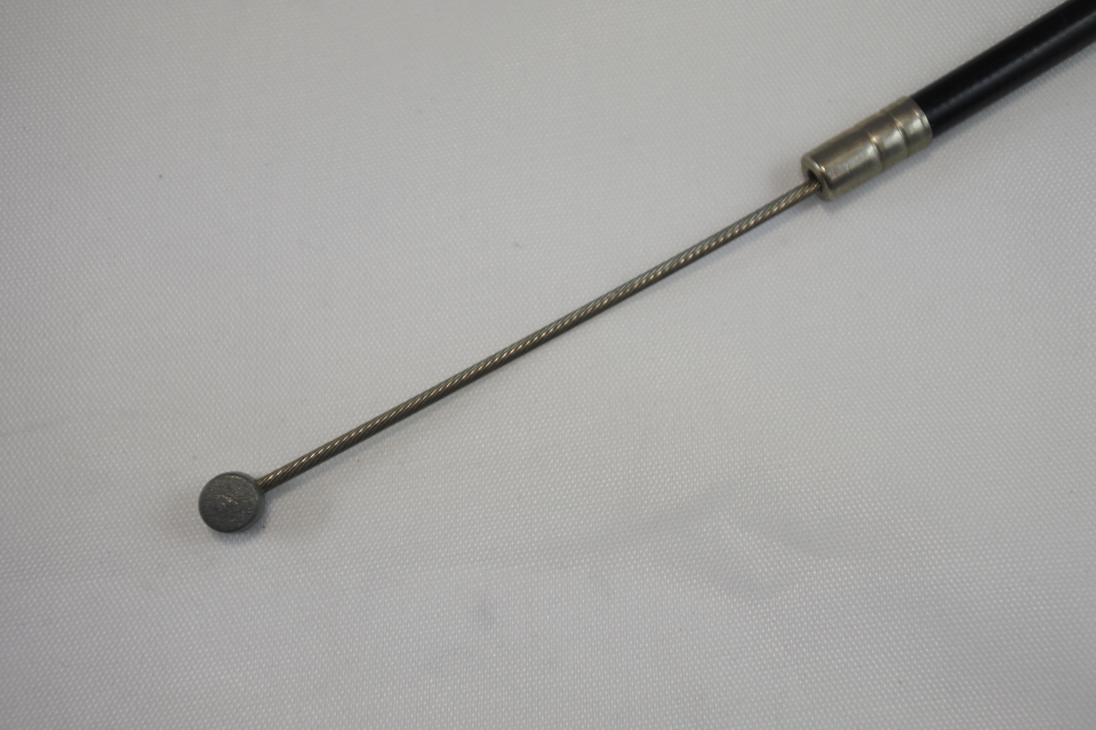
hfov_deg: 41.9
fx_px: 1431
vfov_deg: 28.6
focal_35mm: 47
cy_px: 365
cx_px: 548
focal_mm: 17.6
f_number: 4.5
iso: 320
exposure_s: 1/250
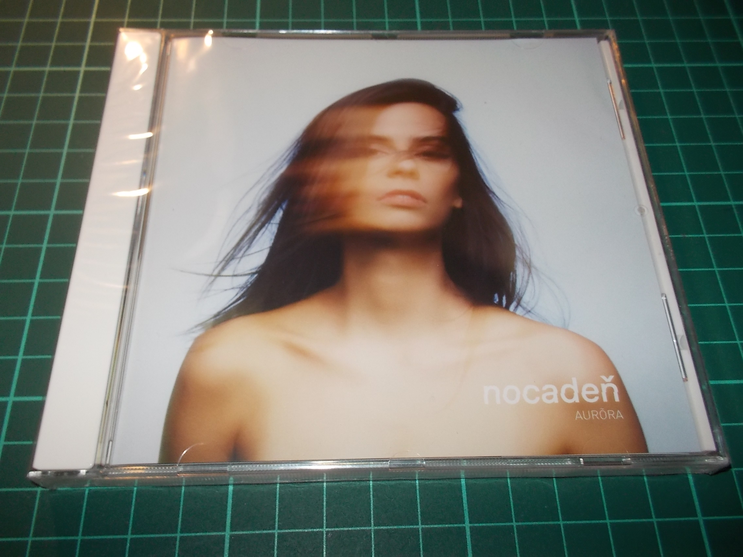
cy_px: 278
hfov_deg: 61.7
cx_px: 372
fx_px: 622
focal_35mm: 29
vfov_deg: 48.2
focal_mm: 4.1
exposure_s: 1/30
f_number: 3.3
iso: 200
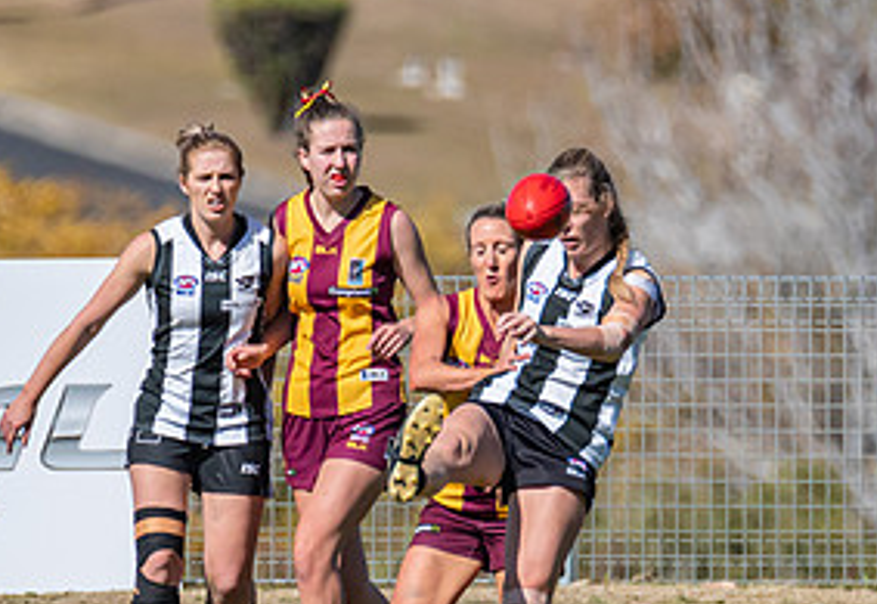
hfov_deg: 1.0
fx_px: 49917
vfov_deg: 0.7
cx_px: 731
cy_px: 491
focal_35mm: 2028
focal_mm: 600
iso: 800
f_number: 8
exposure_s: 1/4000
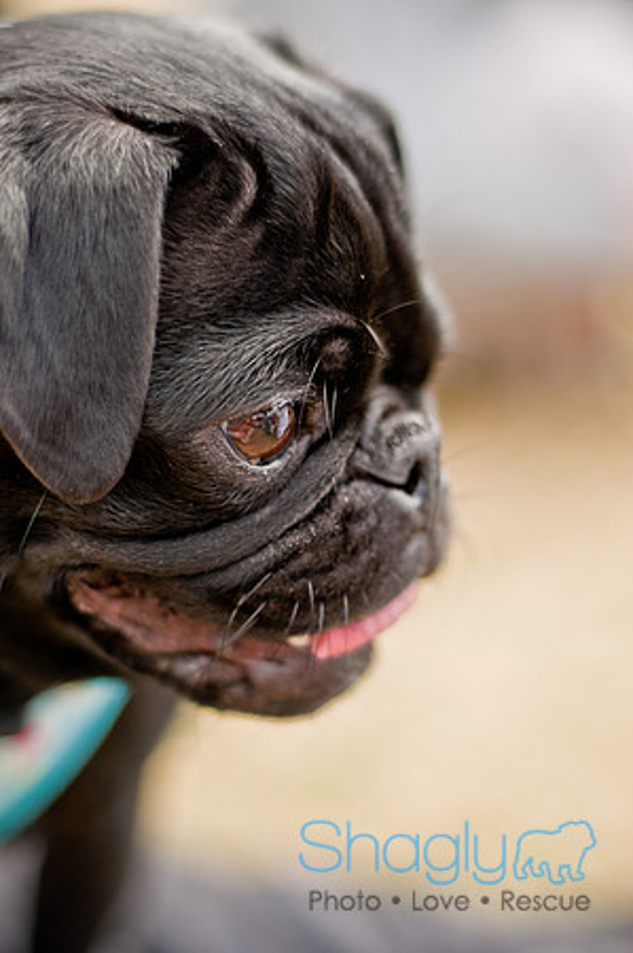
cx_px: 316
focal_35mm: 75
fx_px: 1983
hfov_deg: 18.1
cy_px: 476
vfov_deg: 27.0
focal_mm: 50
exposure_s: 1/1250
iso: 200
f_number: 1.8
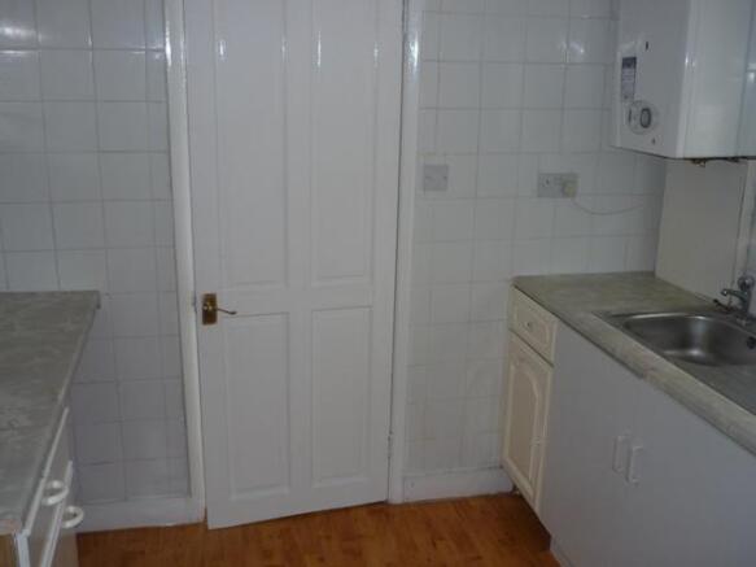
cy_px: 284
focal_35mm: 33
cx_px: 378
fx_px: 721
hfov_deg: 55.4
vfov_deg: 42.9
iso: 100
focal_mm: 5.5
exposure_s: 1/30
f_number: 2.8
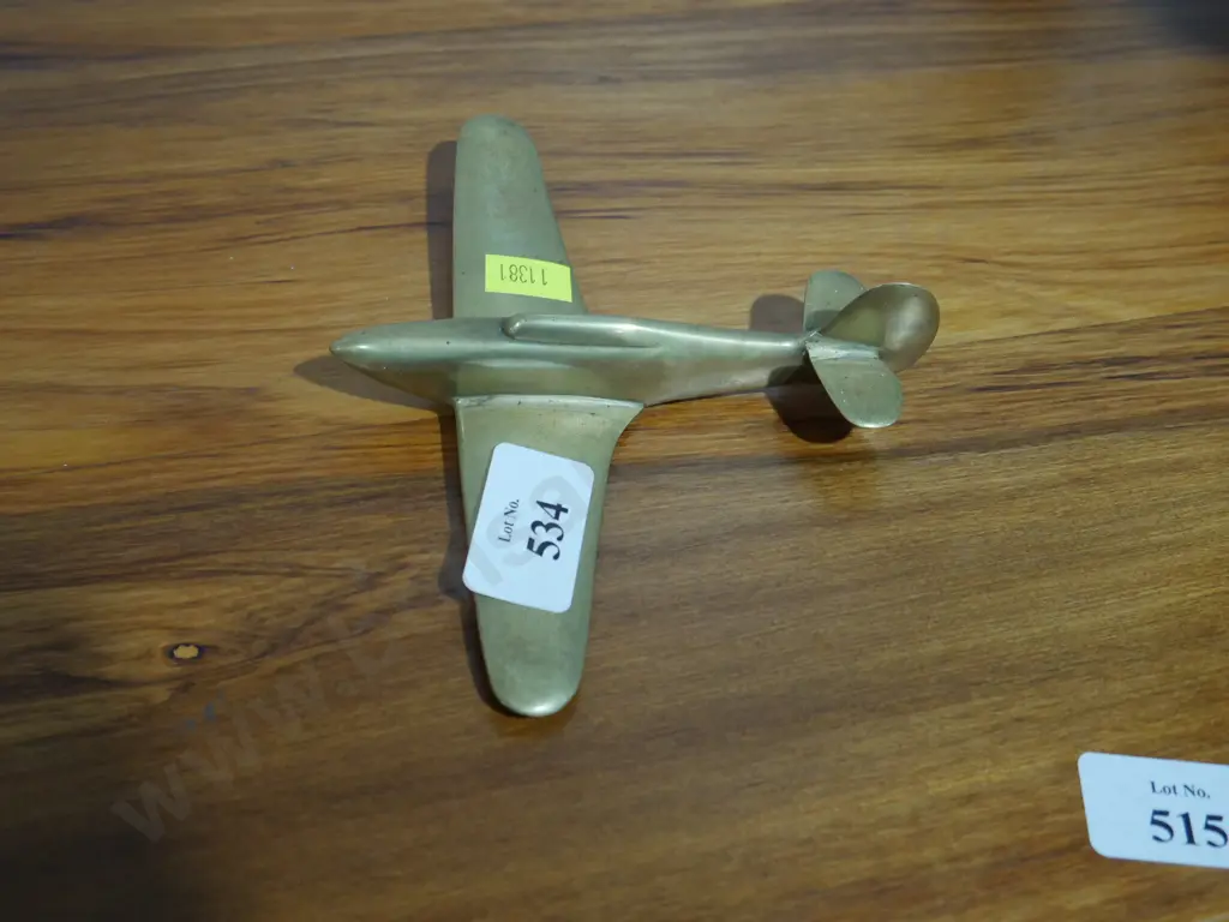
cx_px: 614
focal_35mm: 42
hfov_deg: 44.8
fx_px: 1491
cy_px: 461
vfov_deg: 34.3
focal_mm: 21
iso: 1000
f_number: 4.6
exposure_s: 1/125
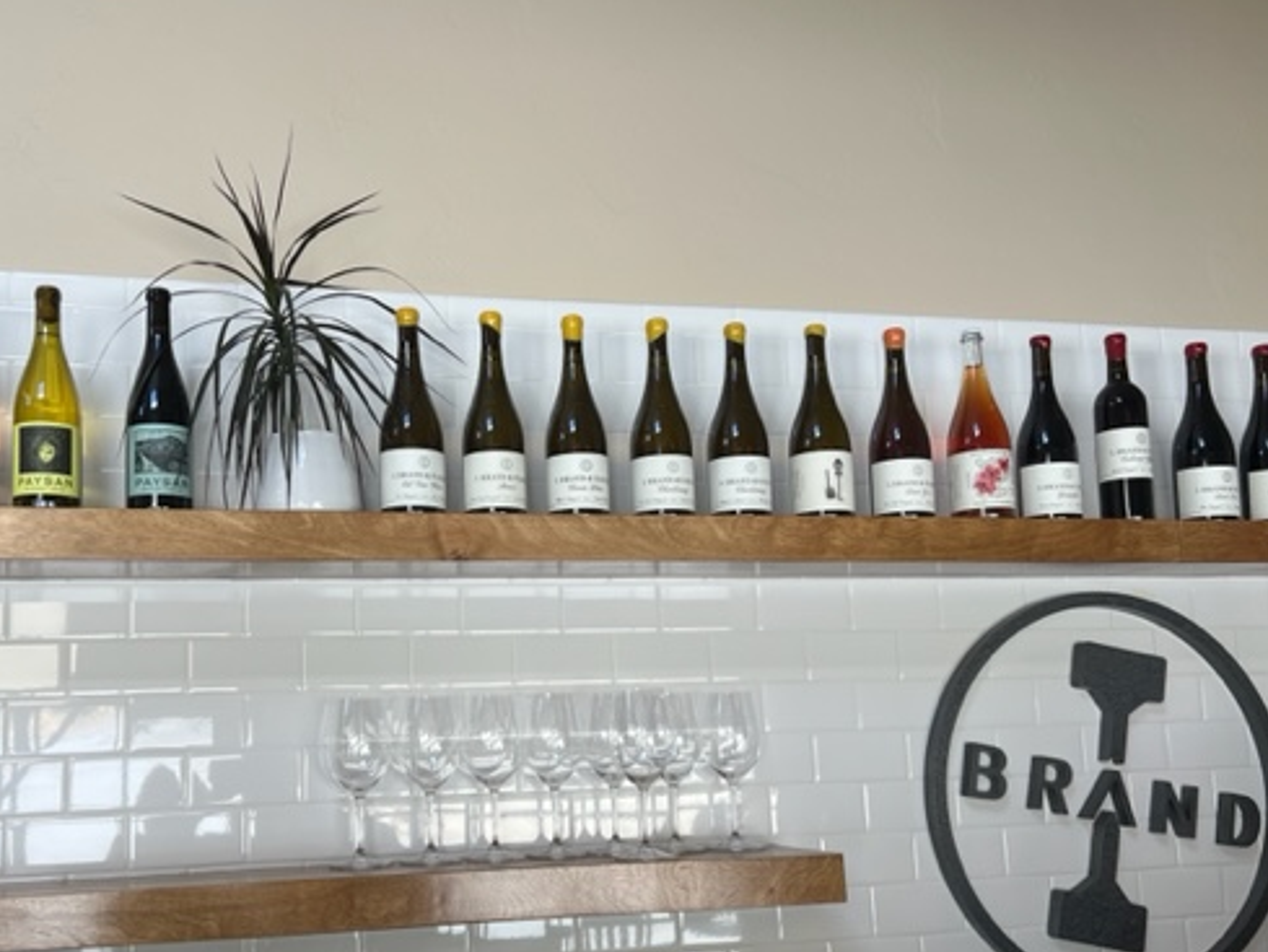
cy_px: 589
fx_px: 1246
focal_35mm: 34
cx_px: 511
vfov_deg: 41.5
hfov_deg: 53.6
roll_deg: +2.4
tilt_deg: +7.4
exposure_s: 1/236
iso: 40
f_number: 1.5
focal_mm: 5.7
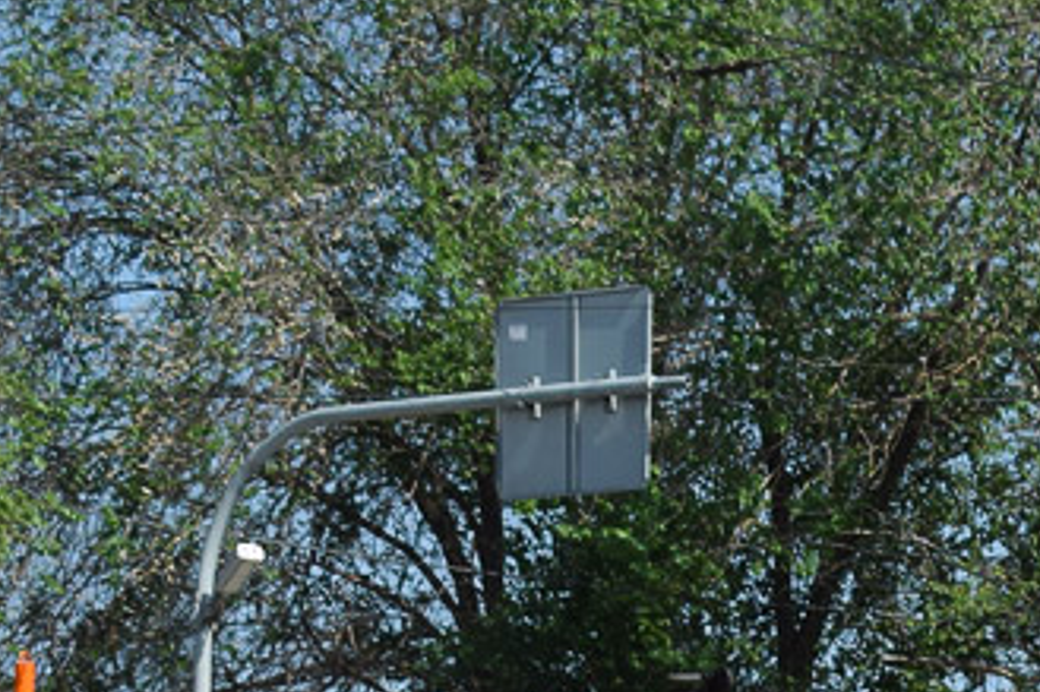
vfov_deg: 6.5
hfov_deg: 9.7
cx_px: 1413
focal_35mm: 208
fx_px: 6006
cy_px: 1106
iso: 200
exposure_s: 1/1000
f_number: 7.1
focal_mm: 38
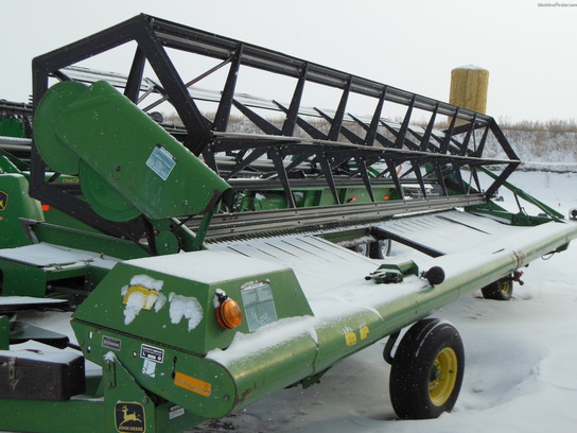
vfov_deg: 29.1
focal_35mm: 50
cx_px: 288
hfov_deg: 38.2
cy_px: 216
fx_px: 833
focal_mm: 8.9
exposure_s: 1/1250
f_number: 4
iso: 125
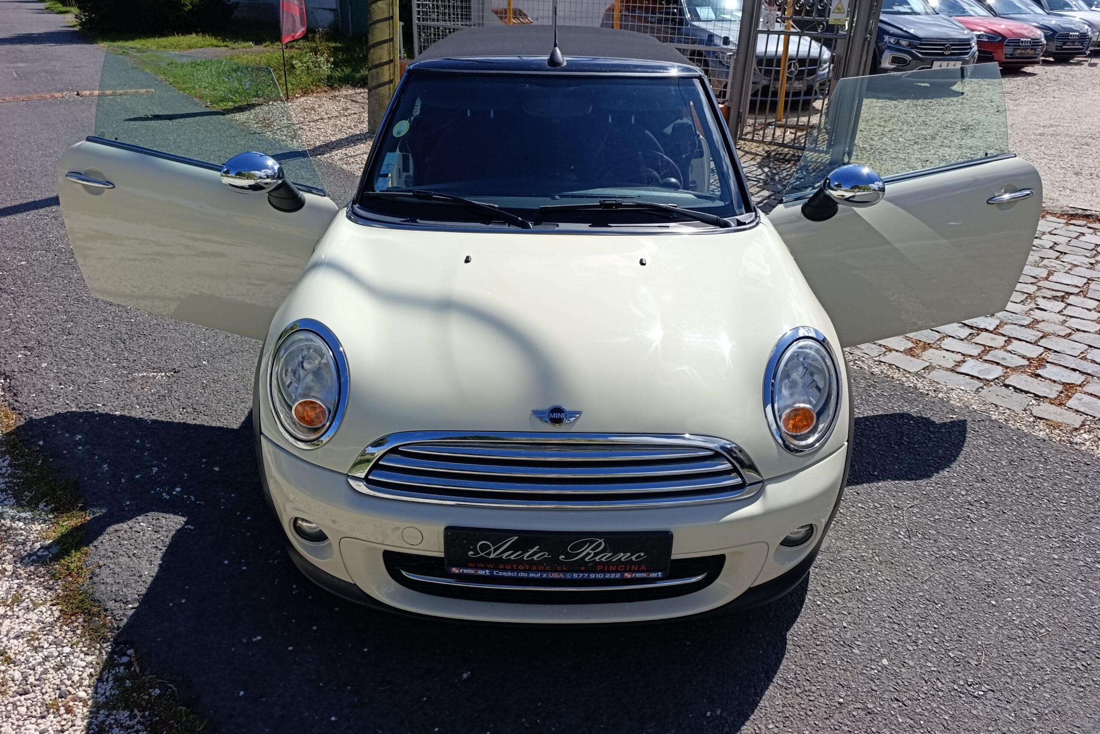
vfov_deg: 53.1
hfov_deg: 73.7
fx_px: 733
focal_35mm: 24
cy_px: 353
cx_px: 550
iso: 50
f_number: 1.6
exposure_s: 1/1041
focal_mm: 6.14
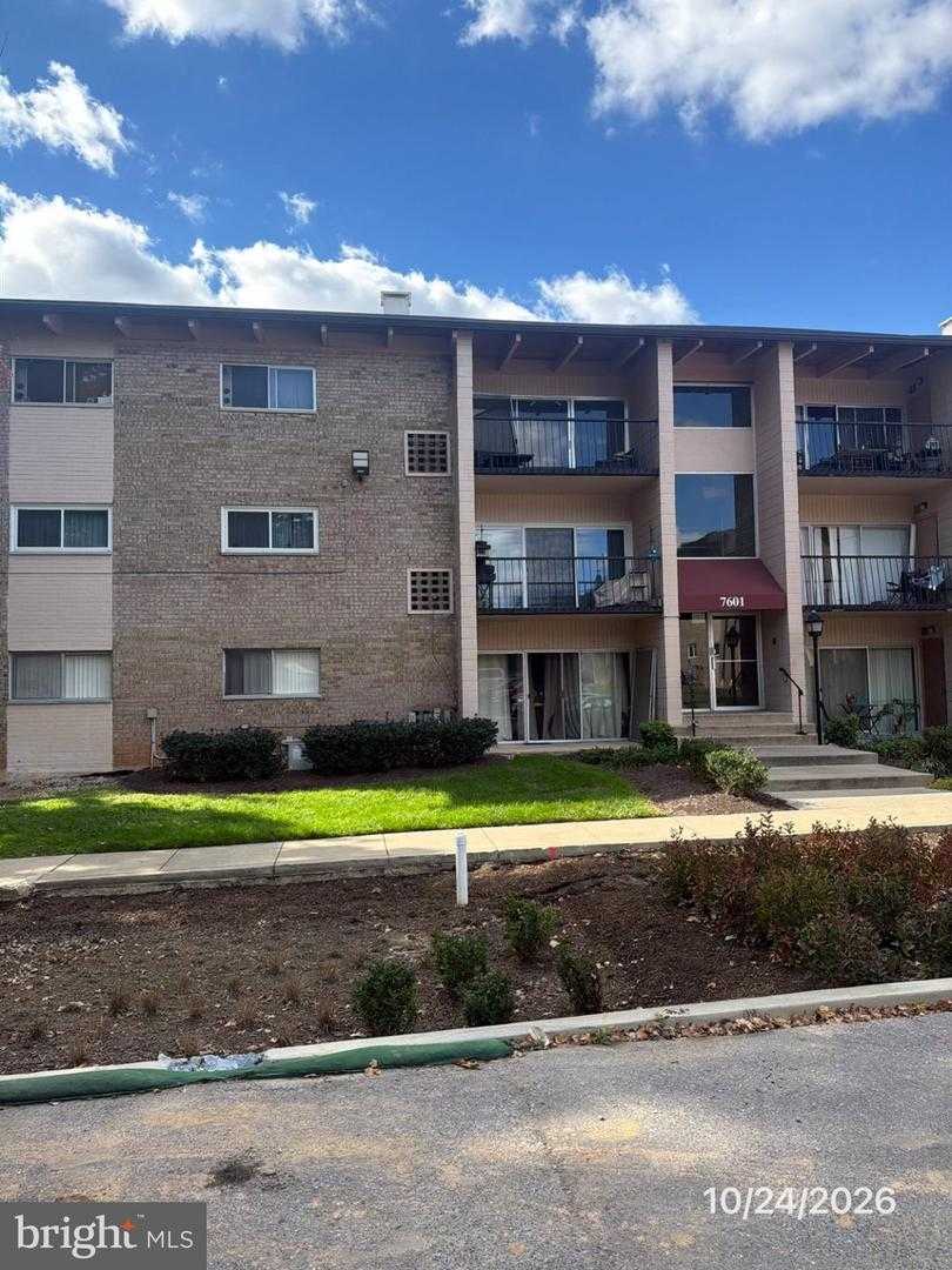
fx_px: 880
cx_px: 476
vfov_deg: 71.6
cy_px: 635
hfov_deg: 56.8
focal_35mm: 24
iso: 100
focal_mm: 6.76
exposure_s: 1/1949
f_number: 1.78
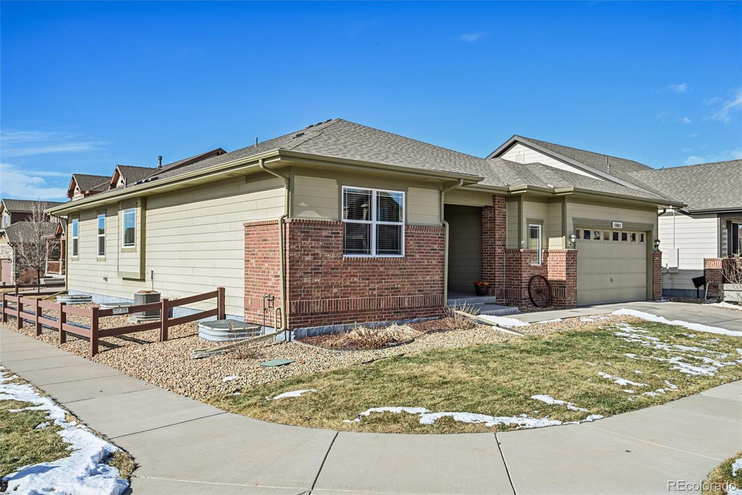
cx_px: 371
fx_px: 577
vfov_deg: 46.4
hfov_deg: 65.5
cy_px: 248
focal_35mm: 28
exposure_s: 1/80
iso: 64
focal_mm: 28
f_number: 11
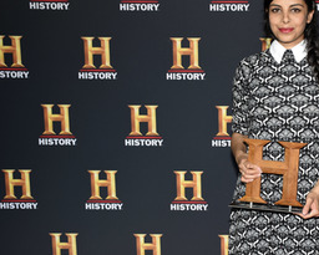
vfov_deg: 22.9
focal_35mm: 67
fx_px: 631
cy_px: 147
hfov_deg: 27.6
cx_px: 270
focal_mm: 27
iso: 100
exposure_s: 1/125
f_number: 4.5
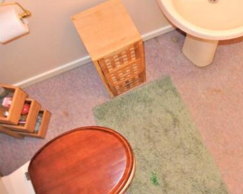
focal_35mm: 44
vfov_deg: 34.0
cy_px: 73
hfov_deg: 39.5
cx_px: 210
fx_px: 317
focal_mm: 10
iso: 1400
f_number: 3.5
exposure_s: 1/60
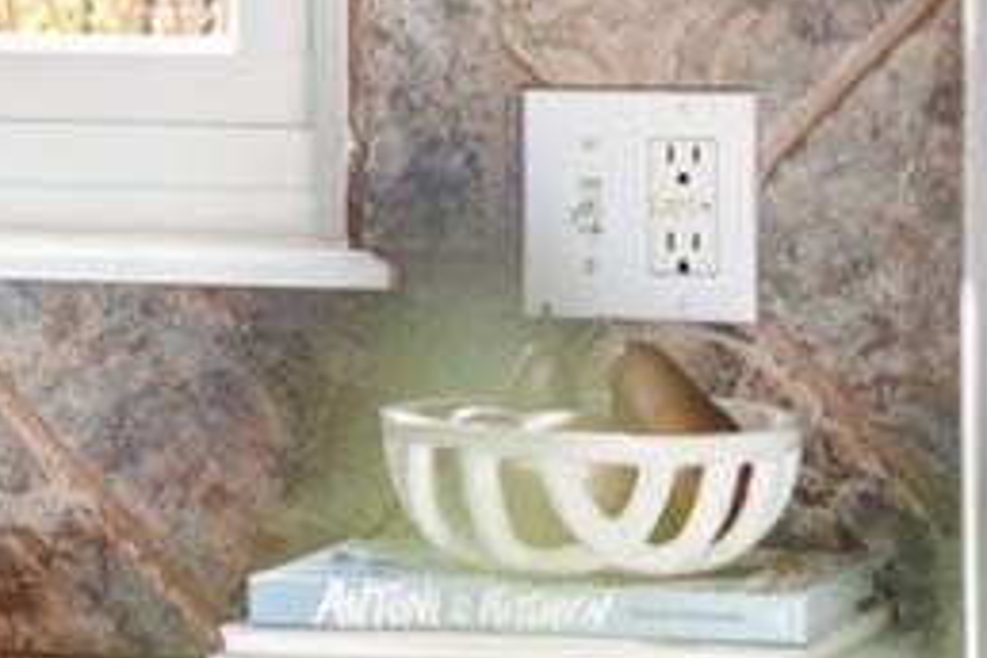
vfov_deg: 4.4
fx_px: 8499
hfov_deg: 6.5
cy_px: 375
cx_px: -815
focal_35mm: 310
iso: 500
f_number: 1.8
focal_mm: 50
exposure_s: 1/125
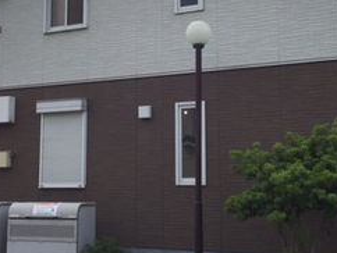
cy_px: 80
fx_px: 624
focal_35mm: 64
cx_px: 134
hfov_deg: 30.2
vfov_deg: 22.9
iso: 25
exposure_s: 1/2092
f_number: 2.4
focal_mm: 3.3
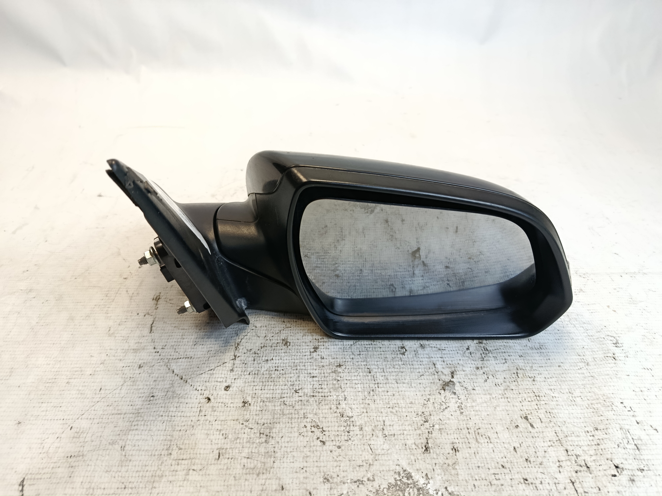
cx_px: 331
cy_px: 248
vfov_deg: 56.8
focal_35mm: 24
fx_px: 459
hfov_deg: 71.6
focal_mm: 5.24
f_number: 1.7
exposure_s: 1/120
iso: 394
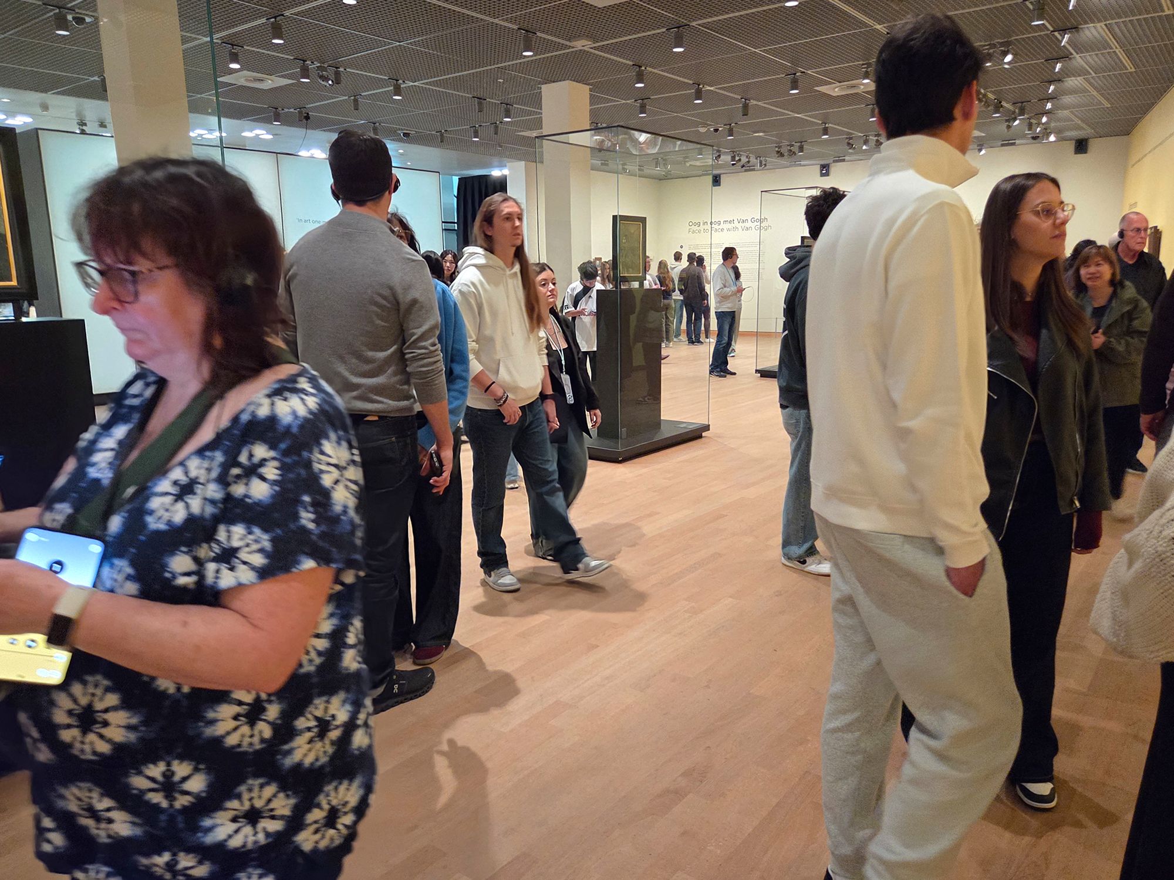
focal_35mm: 23
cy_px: 440
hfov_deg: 73.9
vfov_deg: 58.9
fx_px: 780
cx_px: 587
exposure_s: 1/30
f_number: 1.8
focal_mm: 5.4
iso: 1600
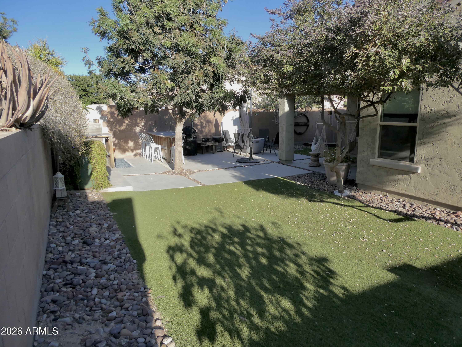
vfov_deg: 56.8
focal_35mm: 24
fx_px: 320
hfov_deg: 71.6
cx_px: 231
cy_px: 174
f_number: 3.3
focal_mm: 4.3
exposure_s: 1/500
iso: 80
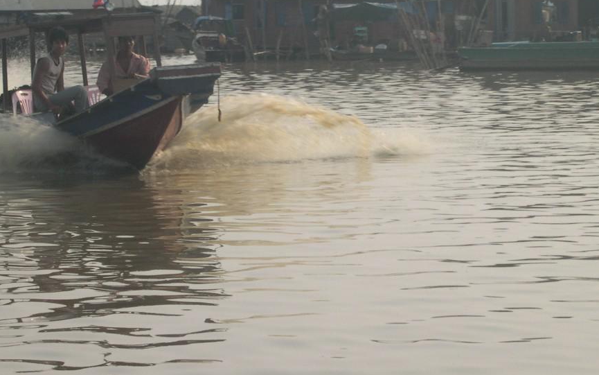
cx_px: 341
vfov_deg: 8.2
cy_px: 124
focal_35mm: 160
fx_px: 2612
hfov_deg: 13.1
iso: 100
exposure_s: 1/74.2
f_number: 13
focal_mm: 21.6
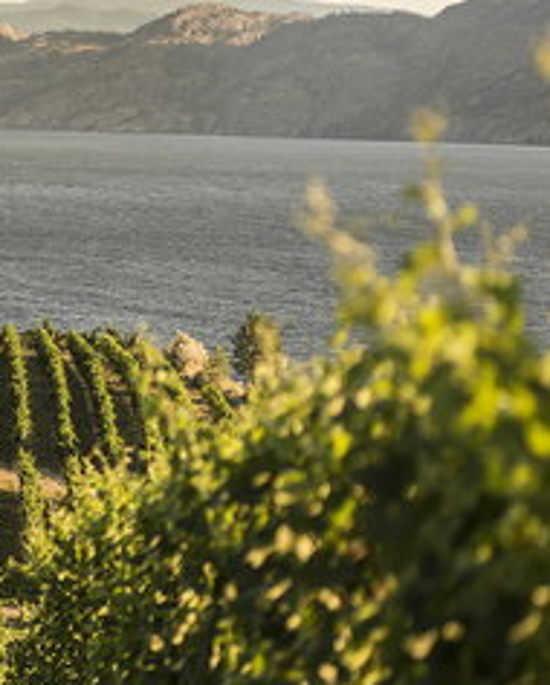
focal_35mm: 152
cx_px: -64
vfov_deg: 12.7
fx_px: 3089
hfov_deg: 10.1
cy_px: 371
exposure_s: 1/2000
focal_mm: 80
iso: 200
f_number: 2.8
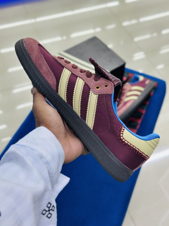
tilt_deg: -50.6
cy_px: 113
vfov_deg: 39.7
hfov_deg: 30.3
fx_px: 312
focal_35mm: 48
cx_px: 84
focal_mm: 6.86
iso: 80
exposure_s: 1/121
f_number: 1.78
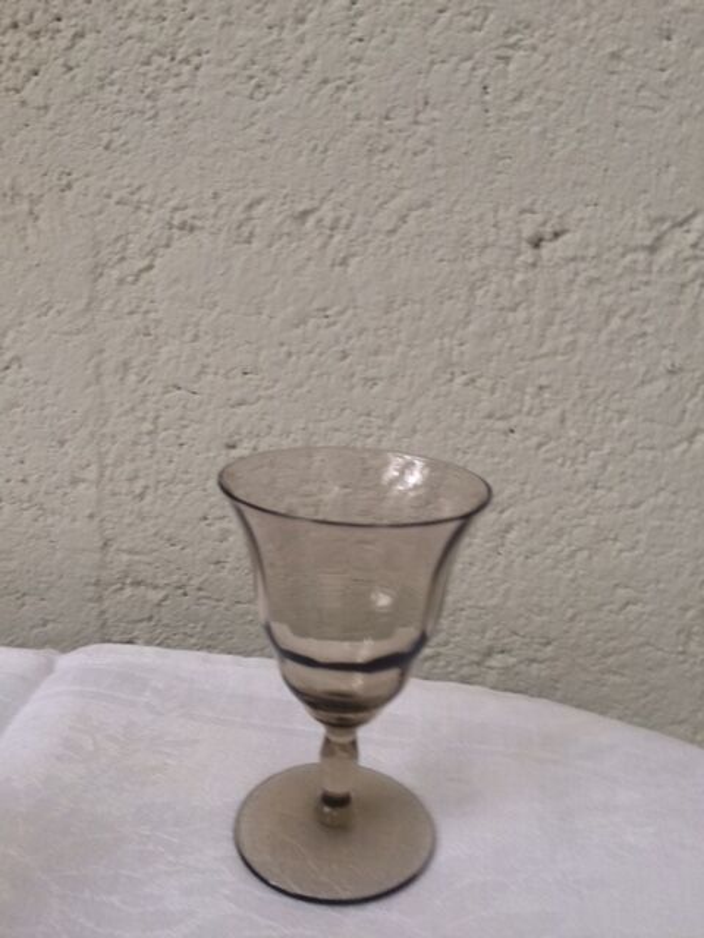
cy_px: 469
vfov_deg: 61.7
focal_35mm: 29
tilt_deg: -16.4
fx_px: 786
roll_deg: -2.6
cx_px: 352
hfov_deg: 48.2
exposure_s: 1/33
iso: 80
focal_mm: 4.15
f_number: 2.2
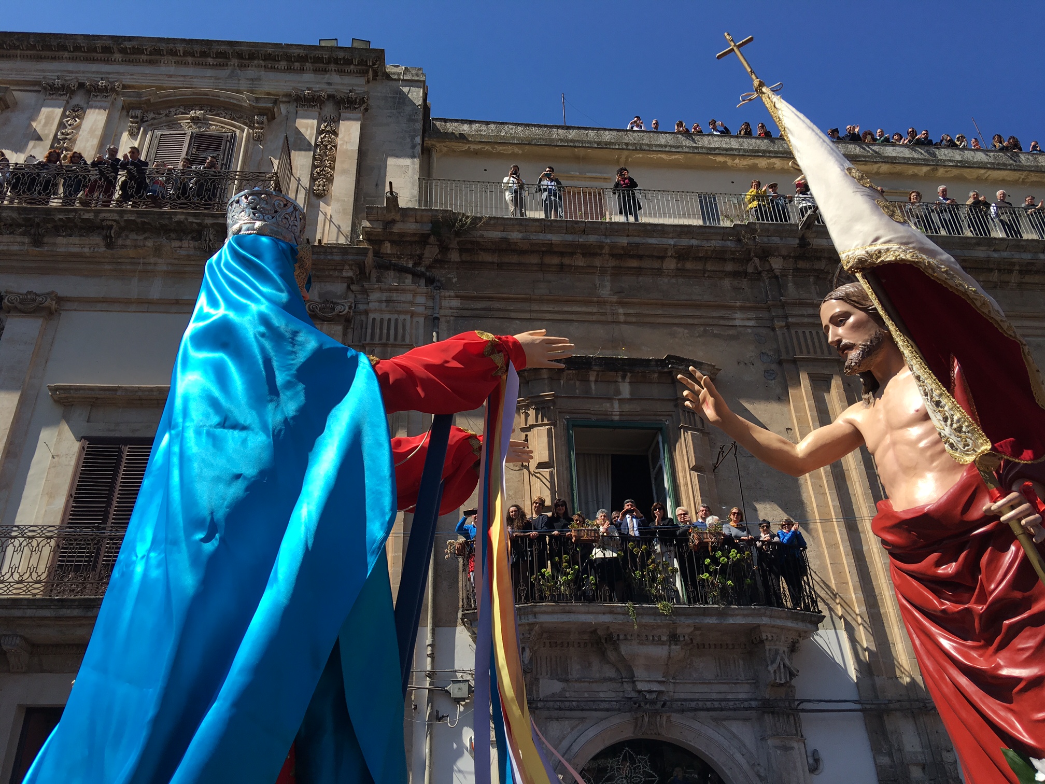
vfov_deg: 48.2
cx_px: 522
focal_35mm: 29
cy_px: 392
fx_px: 875
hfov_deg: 61.7
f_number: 2.2
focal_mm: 4.15
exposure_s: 1/1425
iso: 25
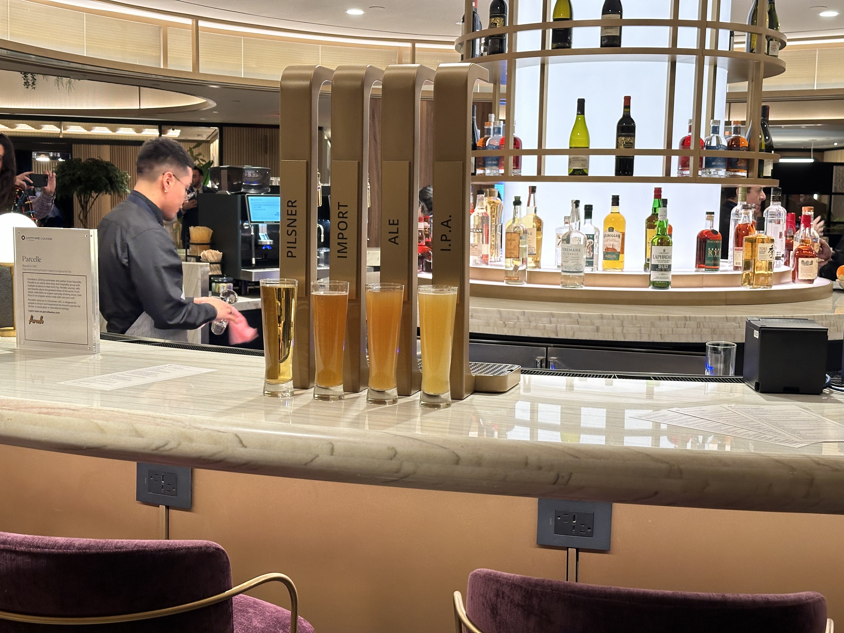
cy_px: 316
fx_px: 1170
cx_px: 422
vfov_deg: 30.3
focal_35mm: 48
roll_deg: -1.9
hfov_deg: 39.7
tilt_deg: -5.0
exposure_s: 1/59
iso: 160
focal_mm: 6.86
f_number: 1.78
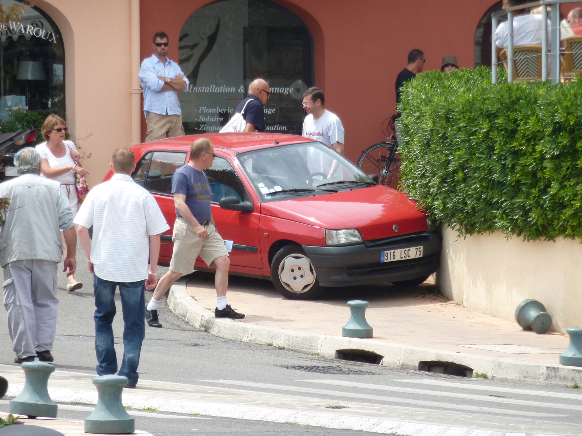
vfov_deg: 5.0
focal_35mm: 300
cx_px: 291
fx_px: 5044
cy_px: 218
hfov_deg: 6.6
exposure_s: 1/250
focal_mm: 49.2
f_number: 4.9
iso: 80
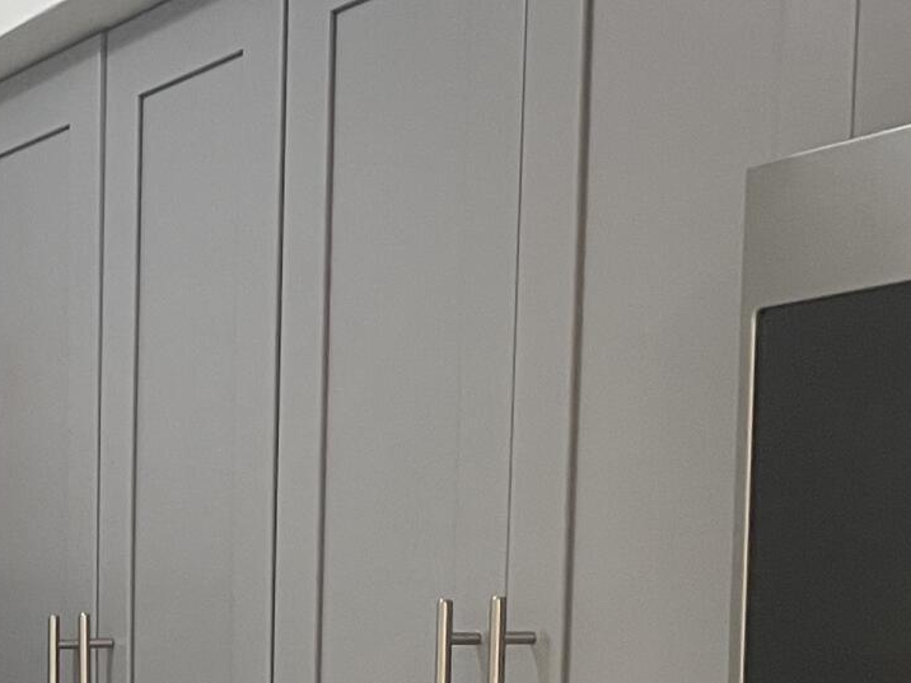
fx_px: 2869
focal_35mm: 109
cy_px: 1004
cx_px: -99
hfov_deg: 17.4
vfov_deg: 12.9
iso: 160
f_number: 1.6
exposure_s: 1/60
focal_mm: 4.2
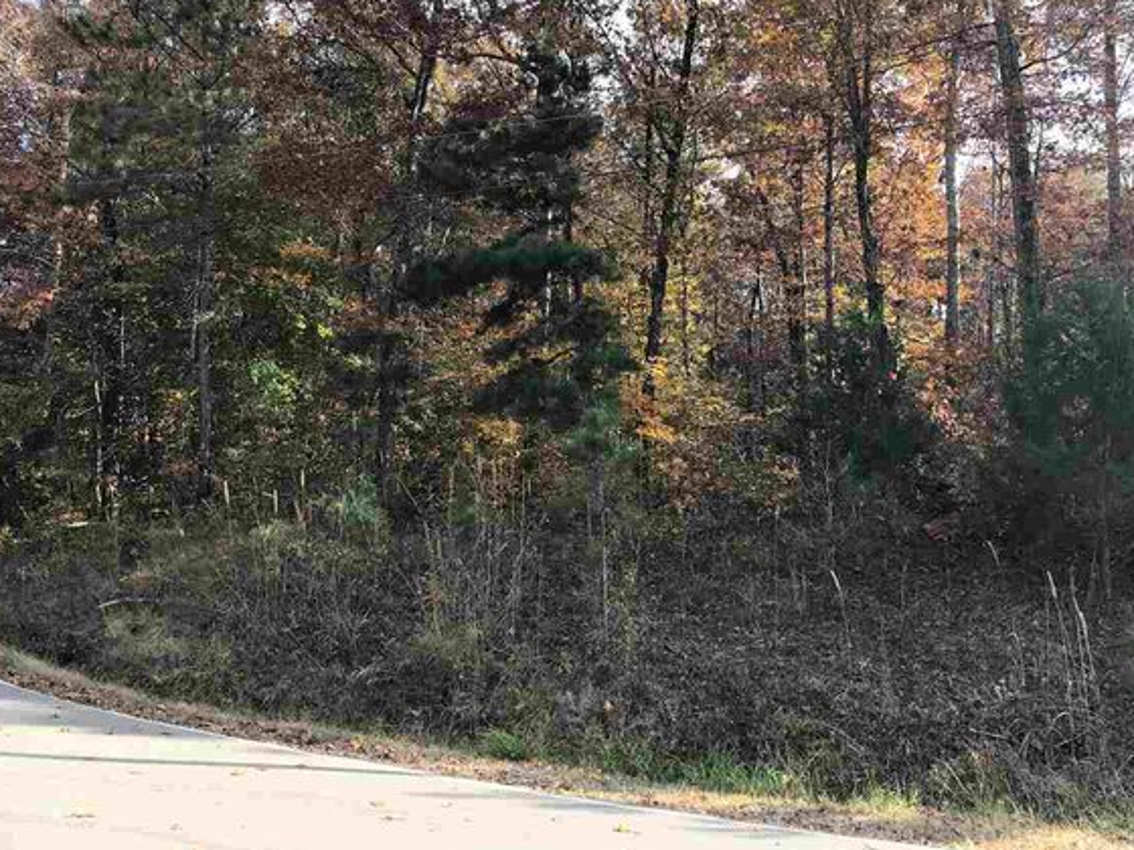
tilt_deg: +13.1
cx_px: 636
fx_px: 1048
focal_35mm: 32
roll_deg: +0.8
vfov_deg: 44.1
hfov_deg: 56.7
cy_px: 378
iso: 20
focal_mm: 3.99
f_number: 1.8
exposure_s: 1/425
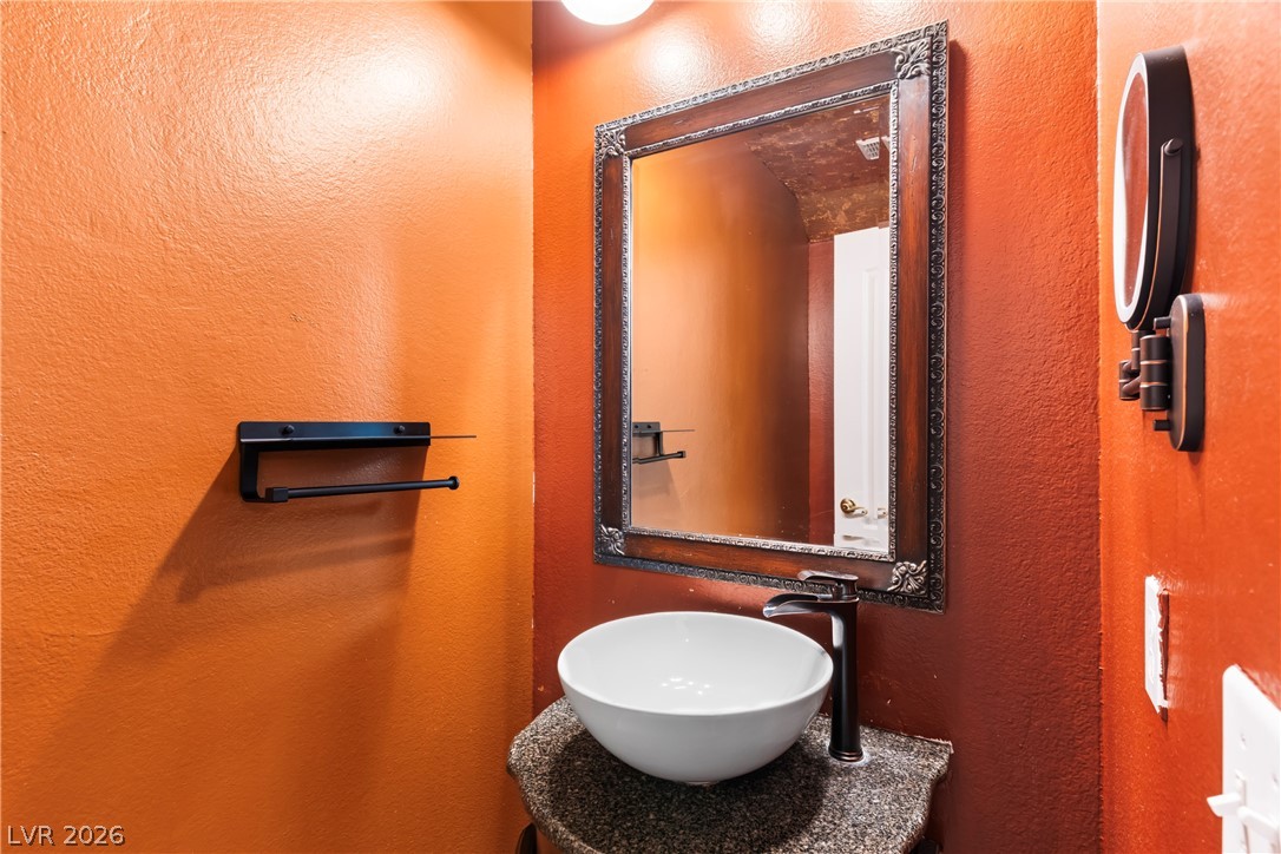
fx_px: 605
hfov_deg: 93.3
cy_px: 427
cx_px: 640
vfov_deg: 70.4
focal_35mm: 17
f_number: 8
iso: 400
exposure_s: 1/2
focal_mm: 17
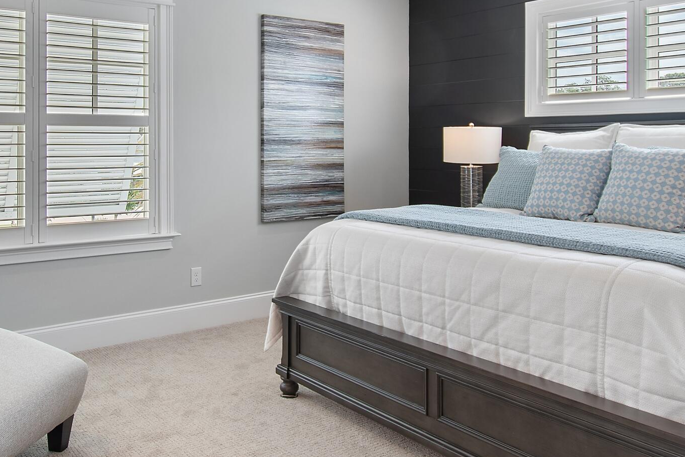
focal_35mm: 33
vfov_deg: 39.4
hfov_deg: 56.9
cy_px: 145
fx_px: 628
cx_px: 284
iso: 100
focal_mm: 10
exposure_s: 1/20
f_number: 4.5
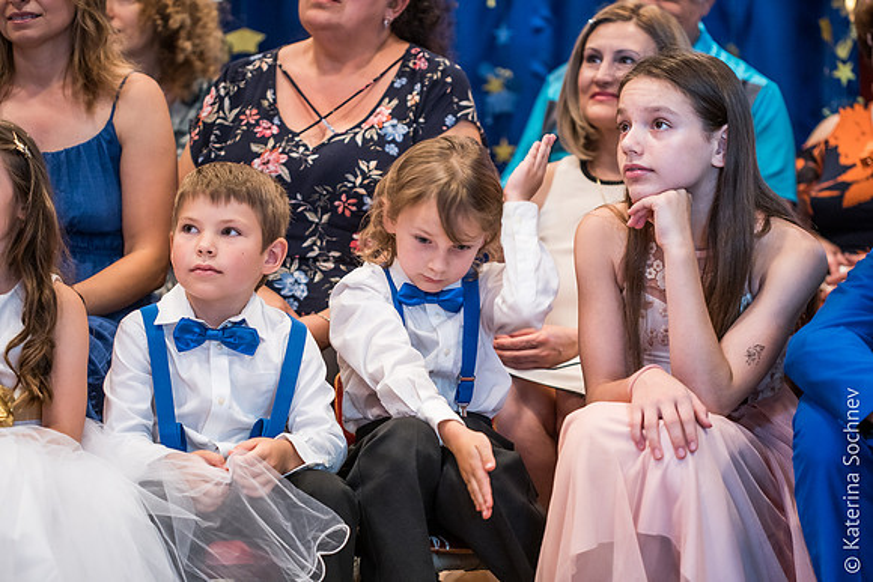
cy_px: 291
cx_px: 436
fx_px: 2425
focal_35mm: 100
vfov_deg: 13.7
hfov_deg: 20.4
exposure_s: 1/80
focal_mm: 100
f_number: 2.8
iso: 1600
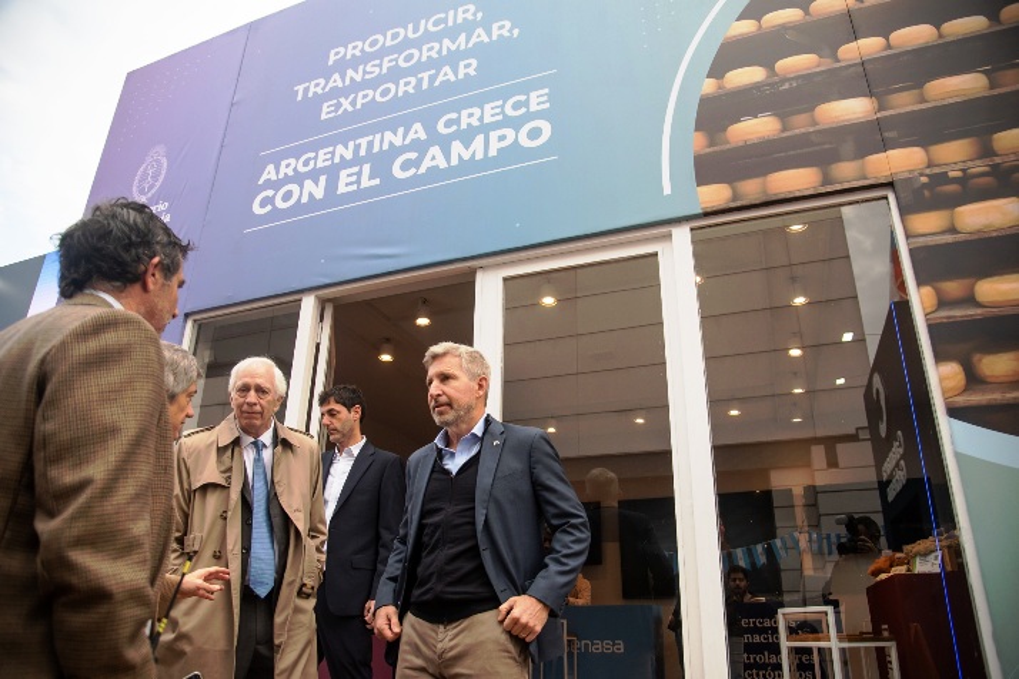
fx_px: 679
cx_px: 510
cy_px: 340
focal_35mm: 24
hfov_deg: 73.7
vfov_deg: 53.1
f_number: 4
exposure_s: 1/1000
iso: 640
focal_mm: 24
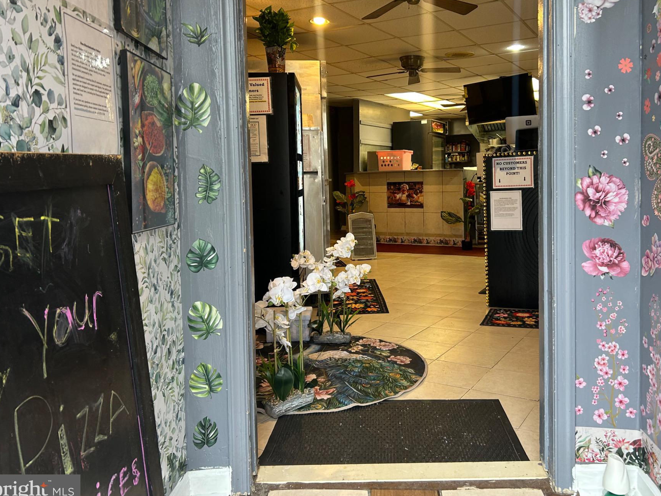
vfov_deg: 45.3
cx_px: 378
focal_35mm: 31
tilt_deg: -3.4
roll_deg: +1.4
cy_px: 210
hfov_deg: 58.1
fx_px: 592
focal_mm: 5.7
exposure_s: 1/60
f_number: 1.5
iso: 80
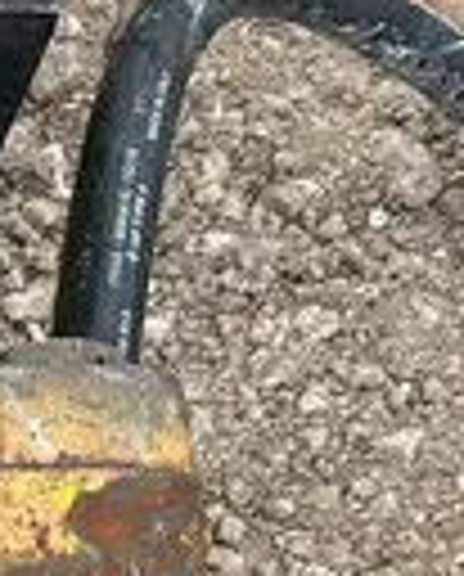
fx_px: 2480
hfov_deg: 9.7
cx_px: -586
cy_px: 659
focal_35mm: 145
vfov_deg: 13.0
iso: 50
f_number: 1.6
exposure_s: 1/467
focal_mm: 5.1
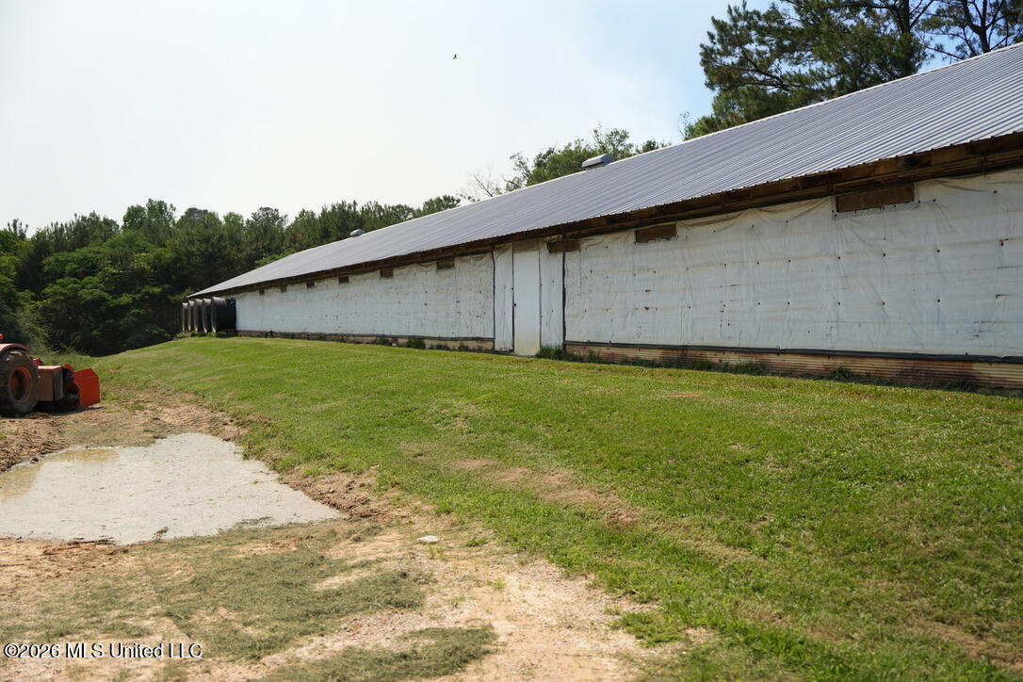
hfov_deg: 51.9
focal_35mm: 37
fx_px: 1051
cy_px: 341
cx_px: 512
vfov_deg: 35.9
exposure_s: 1/8000
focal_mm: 37
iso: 800
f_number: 2.8
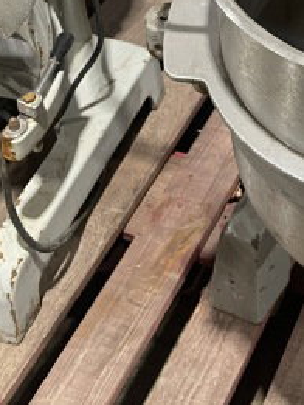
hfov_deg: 16.5
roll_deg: -4.0
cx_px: 464
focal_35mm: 81
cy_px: -198
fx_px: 948
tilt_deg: -29.3
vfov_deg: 20.7
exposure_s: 1/60
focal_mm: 4.2
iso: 400
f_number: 1.6
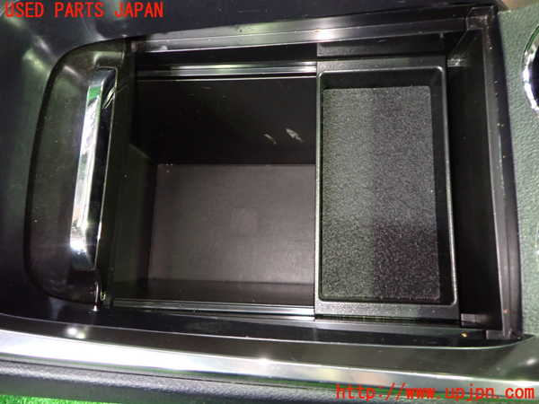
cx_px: 270
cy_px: 202
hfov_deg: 69.4
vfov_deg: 54.9
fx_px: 389
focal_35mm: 25
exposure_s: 1/20
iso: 800
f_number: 2
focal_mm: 4.5
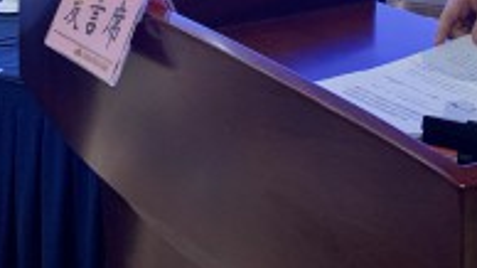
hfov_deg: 28.5
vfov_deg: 14.9
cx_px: 364
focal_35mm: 73
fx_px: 923
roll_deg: +0.6
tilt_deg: -2.7
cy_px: -171
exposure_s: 1/120
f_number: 1.8
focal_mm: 4.25
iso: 64
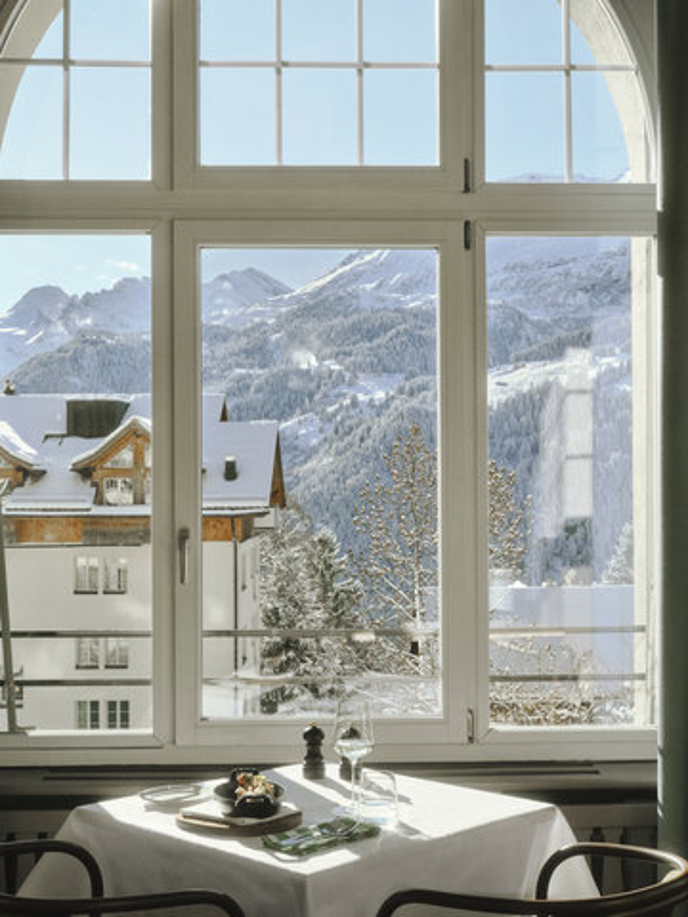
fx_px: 1352
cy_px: 458
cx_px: 344
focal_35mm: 51
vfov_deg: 37.5
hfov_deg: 28.6
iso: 4000
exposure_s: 1/250
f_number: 22
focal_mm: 64
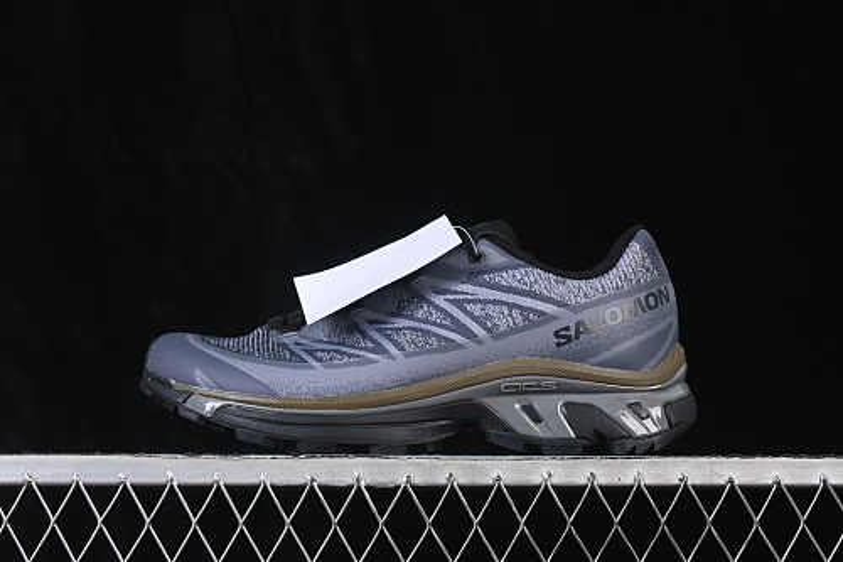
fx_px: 1756
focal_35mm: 75
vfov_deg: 18.2
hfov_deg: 27.0
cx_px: 422
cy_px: 281
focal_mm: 50
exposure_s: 1/60
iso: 160
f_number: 7.1
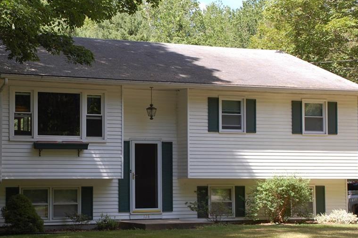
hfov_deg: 22.8
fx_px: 884
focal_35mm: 89
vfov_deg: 15.3
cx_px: 128
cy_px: 128
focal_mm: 44
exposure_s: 1/160
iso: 200
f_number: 6.3
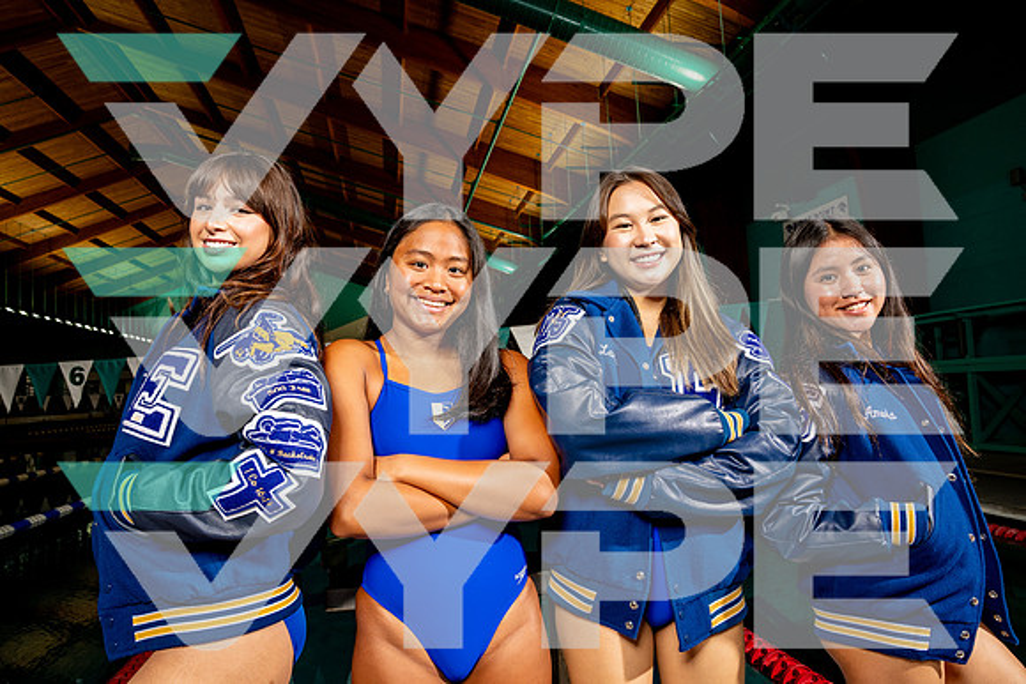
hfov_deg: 73.7
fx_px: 684
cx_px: 513
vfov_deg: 53.2
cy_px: 342
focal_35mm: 24
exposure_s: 1/125
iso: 500
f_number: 7.1
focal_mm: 24
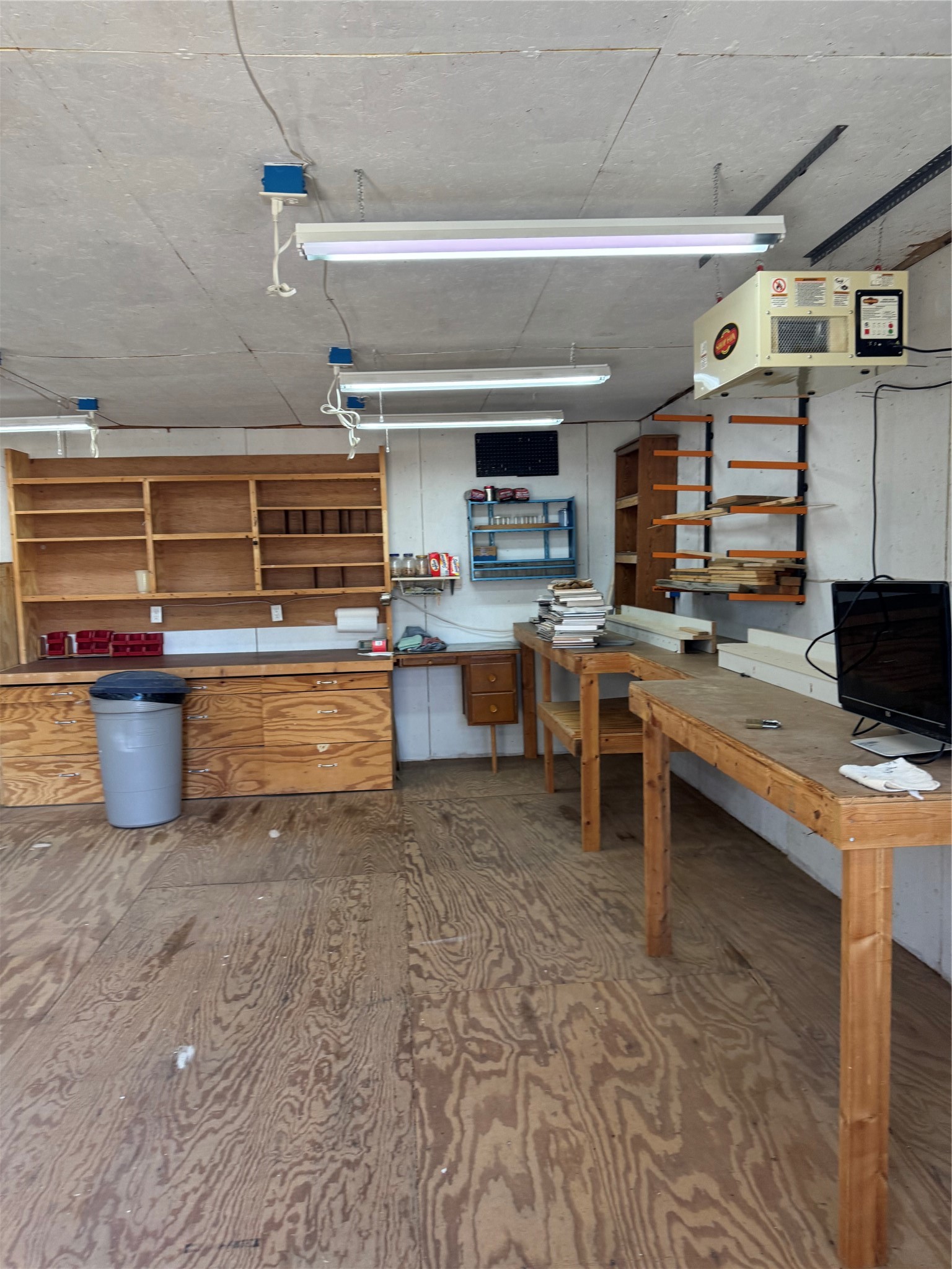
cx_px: 476
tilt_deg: -3.8
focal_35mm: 24
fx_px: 880
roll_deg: +3.8
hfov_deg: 56.8
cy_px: 634
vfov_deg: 71.6
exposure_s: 1/60
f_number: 1.78
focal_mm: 6.76
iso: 160
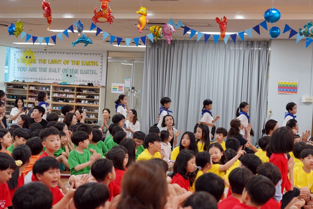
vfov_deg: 19.5
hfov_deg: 28.8
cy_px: 104
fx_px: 609
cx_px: 156
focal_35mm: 70
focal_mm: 70
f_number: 4
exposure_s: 1/160
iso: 2000
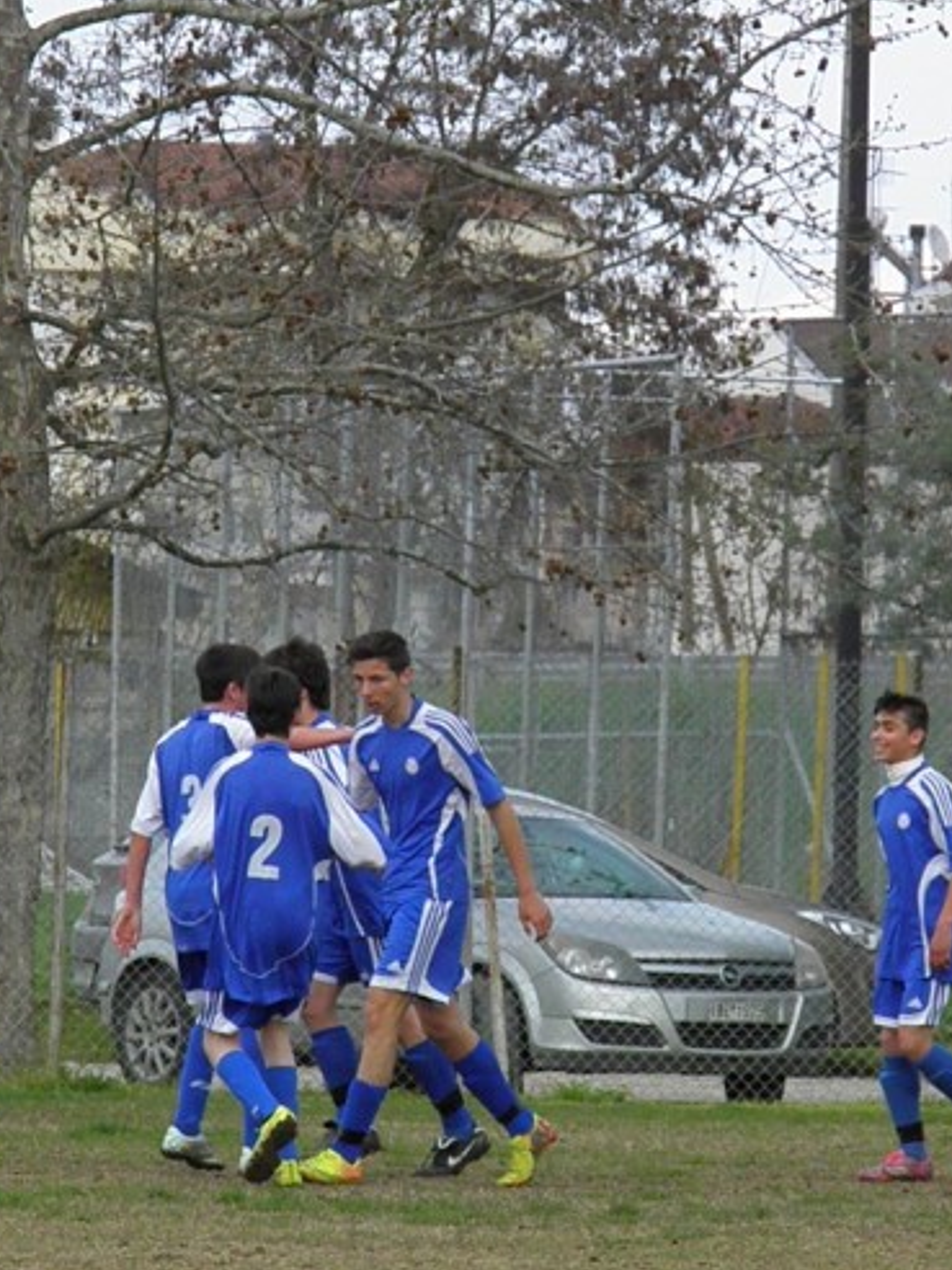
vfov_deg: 4.0
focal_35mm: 496
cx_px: 317
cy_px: 634
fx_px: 18188
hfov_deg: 3.0
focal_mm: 66.5
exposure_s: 1/1000
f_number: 5.6
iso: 500
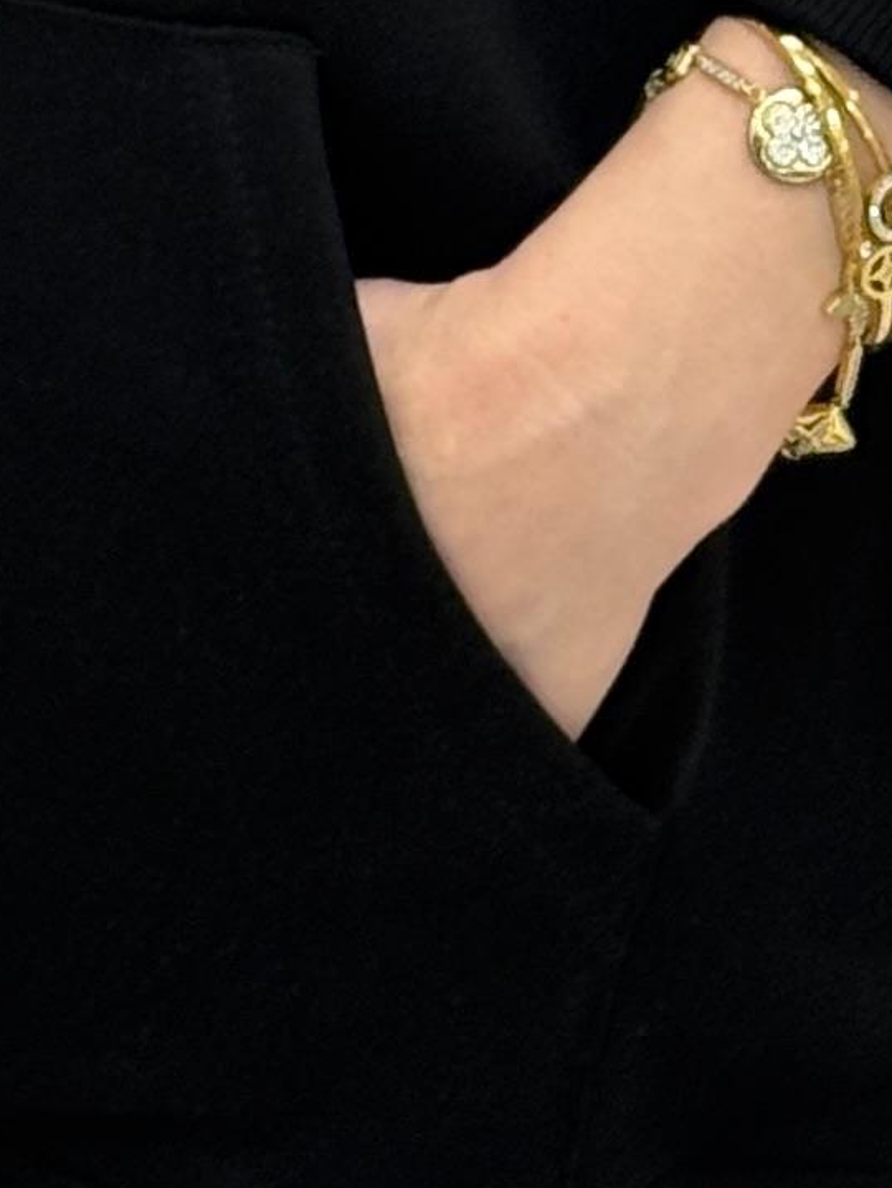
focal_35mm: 269
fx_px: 9234
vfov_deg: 7.1
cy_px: -1264
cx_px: -51
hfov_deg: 5.5
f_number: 1.78
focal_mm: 6.76
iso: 160
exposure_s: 1/100
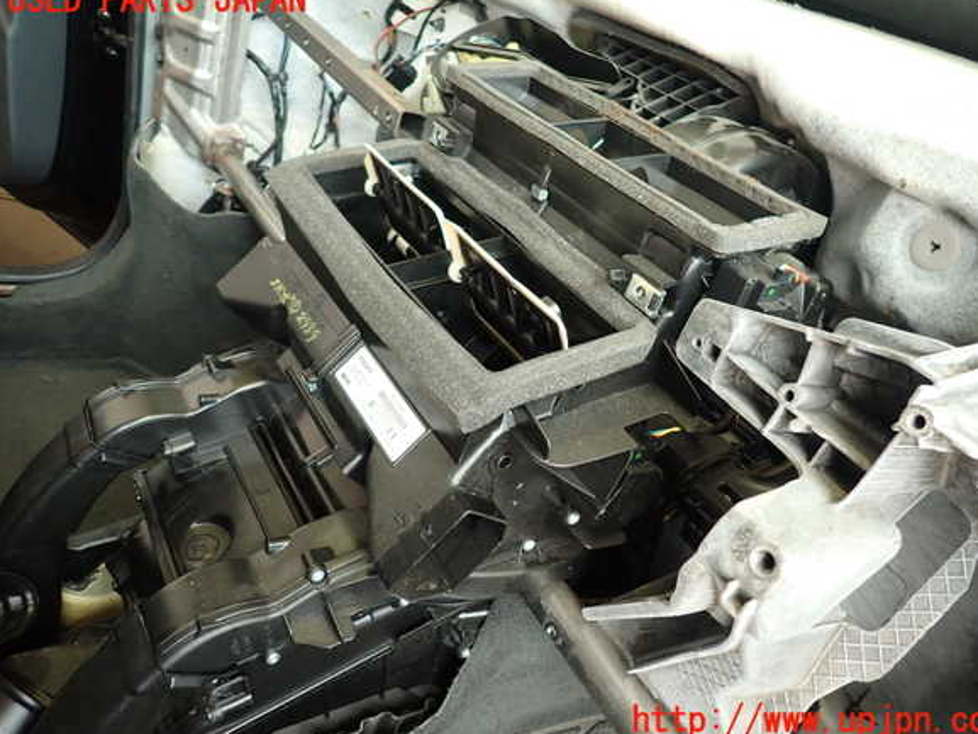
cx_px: 507
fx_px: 735
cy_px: 361
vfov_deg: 53.1
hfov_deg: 67.3
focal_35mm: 26
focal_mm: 4.5
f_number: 2
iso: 200
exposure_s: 1/60
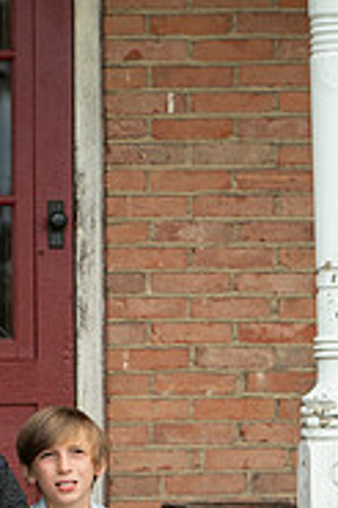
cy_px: 544
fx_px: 5150
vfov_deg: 5.6
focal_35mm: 365
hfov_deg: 3.8
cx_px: -60
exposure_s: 1/125
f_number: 5.6
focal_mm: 150
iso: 320
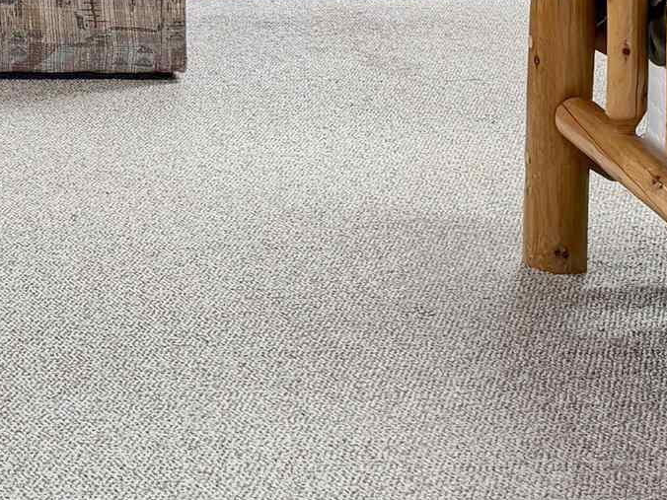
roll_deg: -0.1
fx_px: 2100
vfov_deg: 12.6
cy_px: -341
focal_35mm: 109
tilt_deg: -1.6
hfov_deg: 17.4
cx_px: -84
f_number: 1.78
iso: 200
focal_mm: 6.76
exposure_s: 1/121
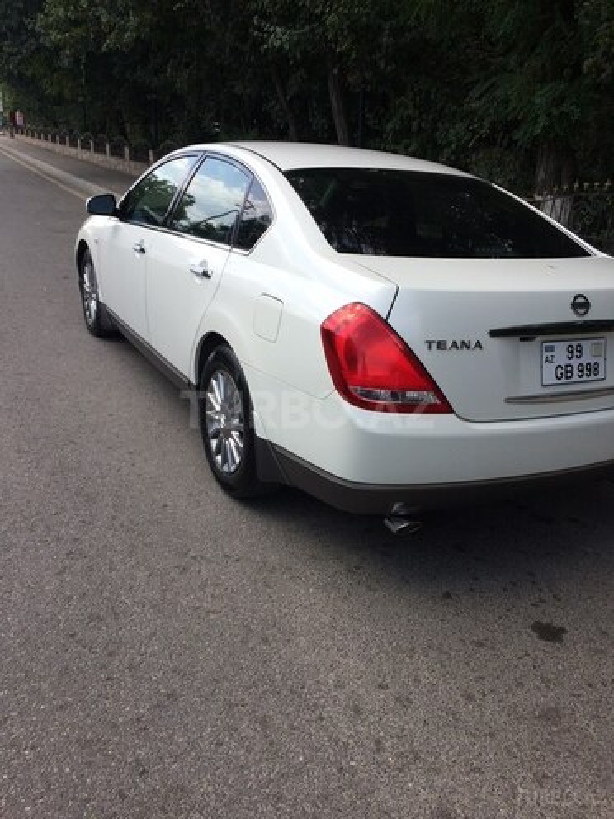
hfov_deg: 48.2
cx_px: 307
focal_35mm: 29
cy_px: 410
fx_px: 686
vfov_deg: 61.7
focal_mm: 4.15
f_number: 2.2
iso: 32
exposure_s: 1/954
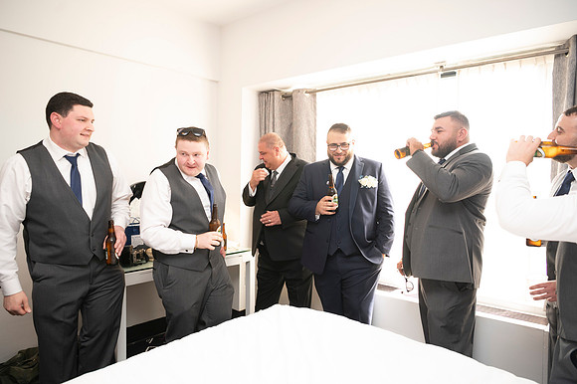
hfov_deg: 73.8
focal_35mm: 24
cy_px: 192
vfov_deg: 53.1
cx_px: 288
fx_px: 384
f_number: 2.8
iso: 800
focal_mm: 24
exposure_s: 1/100
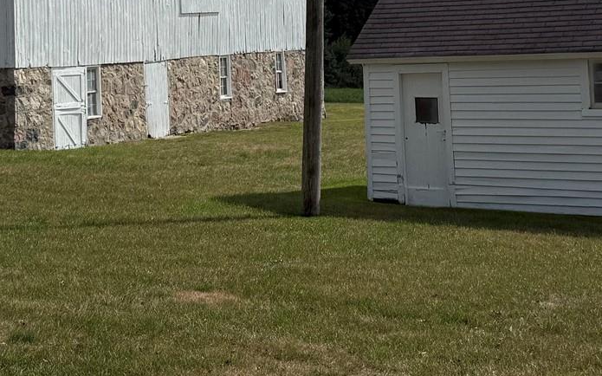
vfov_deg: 16.8
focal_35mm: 75
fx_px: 1230
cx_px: 180
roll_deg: +2.4
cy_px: -37
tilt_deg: +3.8
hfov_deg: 27.3
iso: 80
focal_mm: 6.76
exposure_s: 1/11905
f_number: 1.78
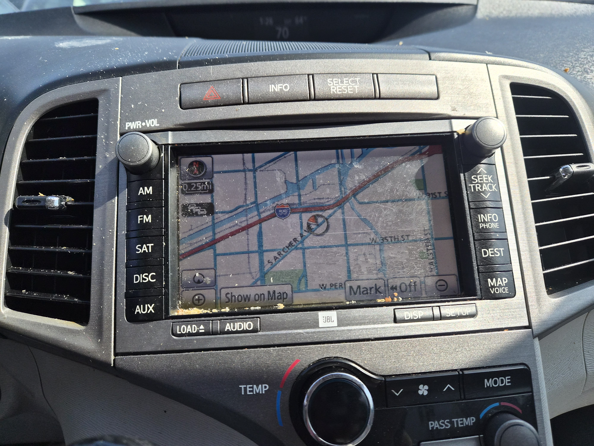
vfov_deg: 58.9
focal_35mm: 23
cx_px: 297
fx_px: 395
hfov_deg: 73.9
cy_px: 223
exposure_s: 1/3112
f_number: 1.8
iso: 80
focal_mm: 5.4
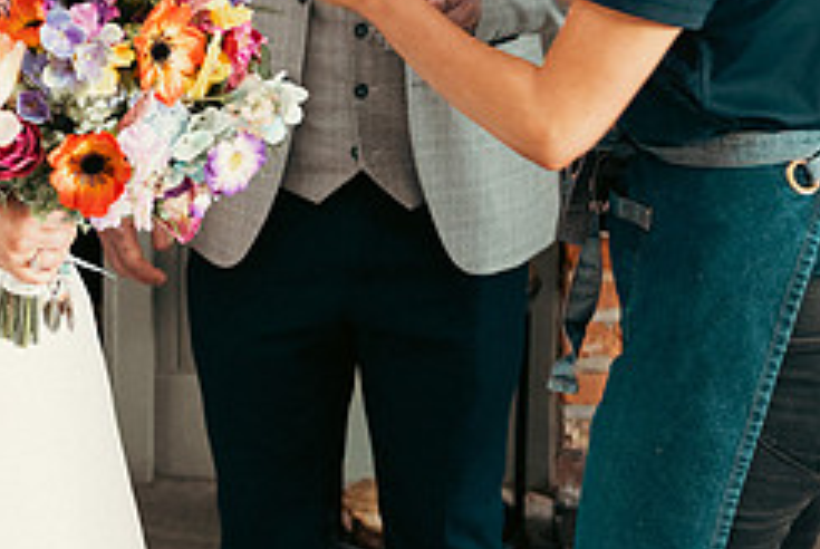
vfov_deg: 13.9
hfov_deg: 20.8
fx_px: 2212
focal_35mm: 97
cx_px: 214
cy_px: -49
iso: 2000
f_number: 3.5
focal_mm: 41
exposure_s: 1/160
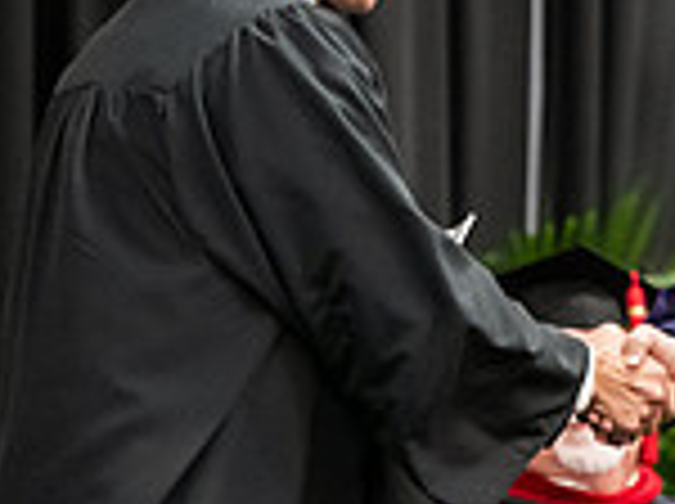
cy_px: -52
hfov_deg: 3.0
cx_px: 1084
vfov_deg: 2.2
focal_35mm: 671
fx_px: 13063
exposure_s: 1/200
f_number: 3.2
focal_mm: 180
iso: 4000
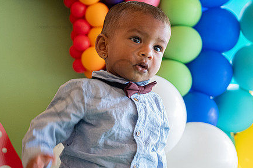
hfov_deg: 20.4
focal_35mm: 100
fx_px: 703
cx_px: 105
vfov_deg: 13.7
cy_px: 103
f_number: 2.8
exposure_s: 1/30
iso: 1600
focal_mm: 50
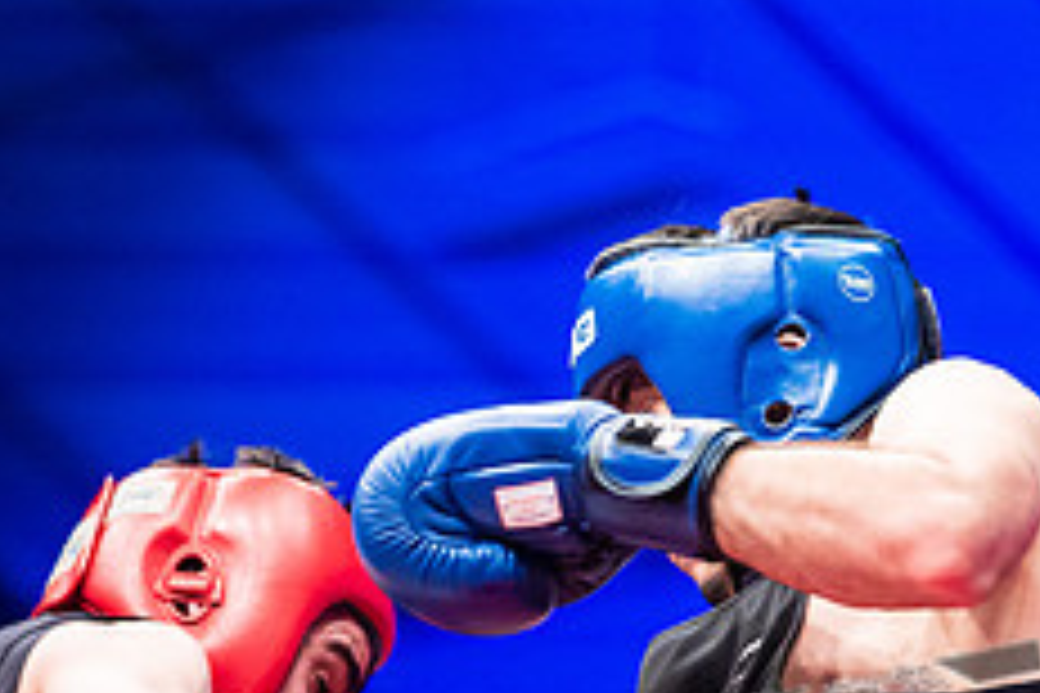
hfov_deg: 10.4
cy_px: 862
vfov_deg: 6.9
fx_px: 5720
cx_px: 311
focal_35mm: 198
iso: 3200
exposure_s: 1/1250
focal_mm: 79
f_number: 2
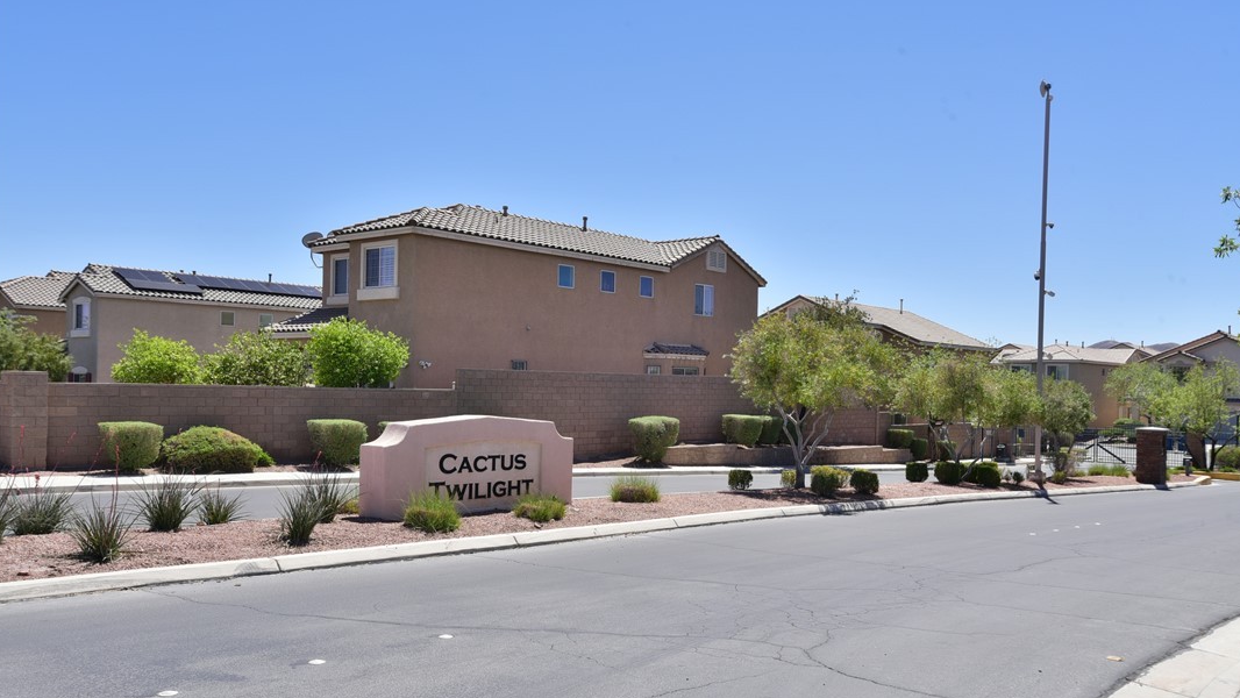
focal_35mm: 32
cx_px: 622
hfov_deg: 61.0
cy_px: 399
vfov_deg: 36.6
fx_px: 1052
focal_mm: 30
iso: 100
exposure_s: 1/80
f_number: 13
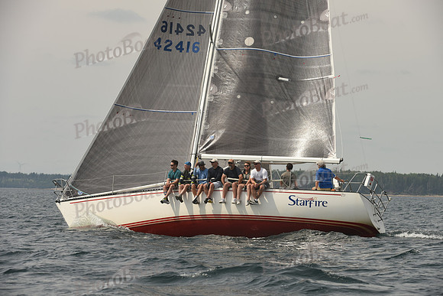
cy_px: 148
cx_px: 222
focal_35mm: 200
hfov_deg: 10.3
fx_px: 2462
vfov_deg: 6.9
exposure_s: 1/800
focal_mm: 200
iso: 250
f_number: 8
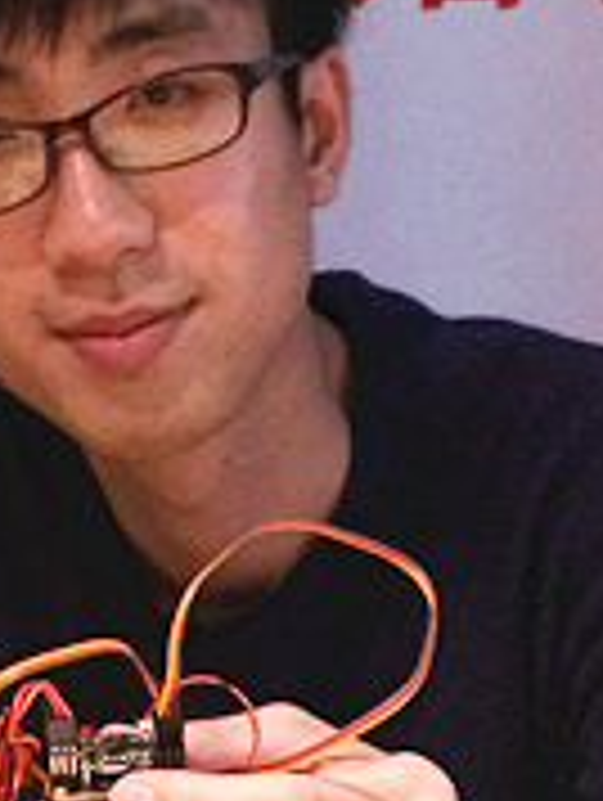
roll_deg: -0.1
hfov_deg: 11.4
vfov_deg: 15.0
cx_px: 99
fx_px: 3012
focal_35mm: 130
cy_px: 747
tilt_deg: -12.1
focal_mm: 4.15
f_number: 2.2
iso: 64
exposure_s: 1/33
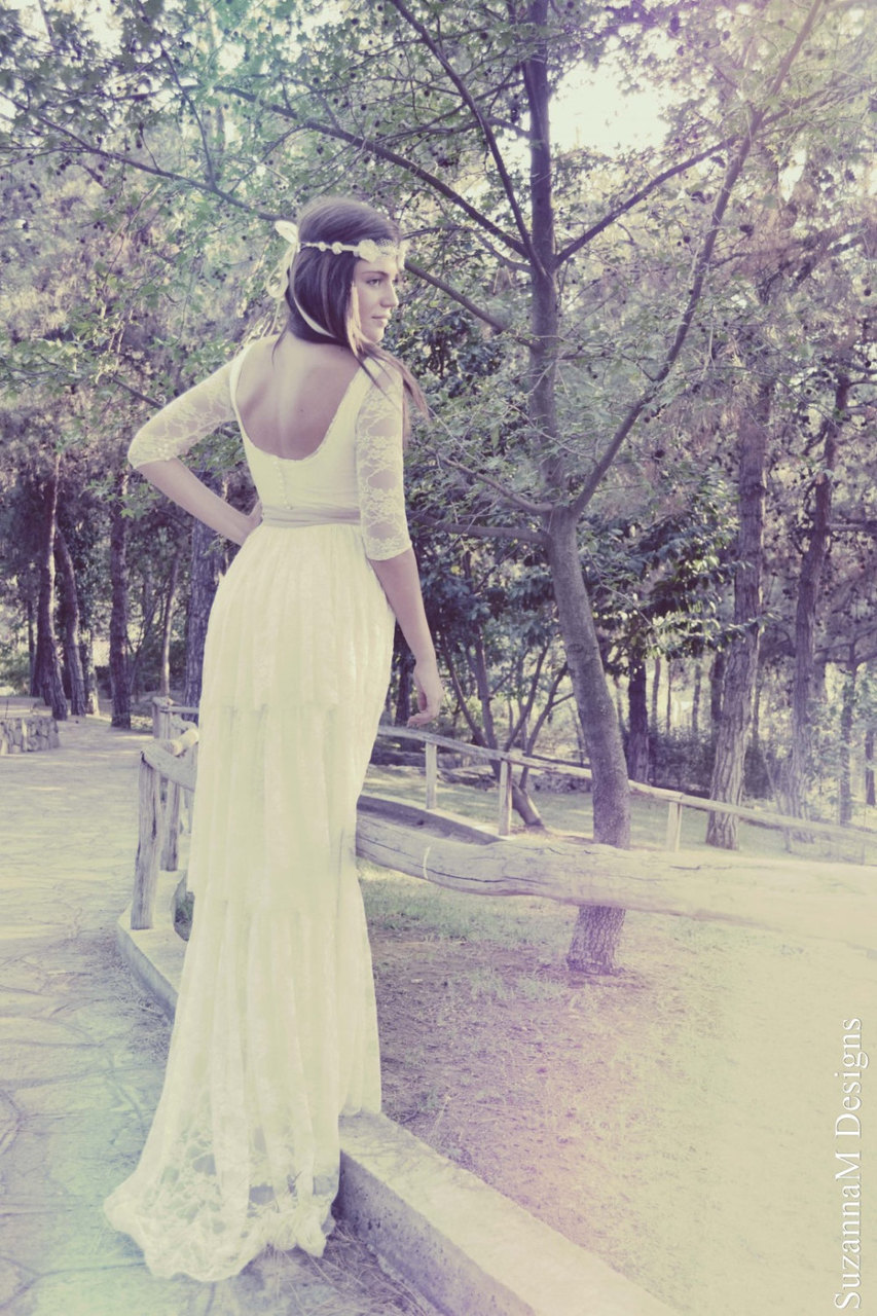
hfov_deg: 40.0
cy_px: 658
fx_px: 1206
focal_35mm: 33
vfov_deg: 57.2
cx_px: 438
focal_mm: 22
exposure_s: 1/200
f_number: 4
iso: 800
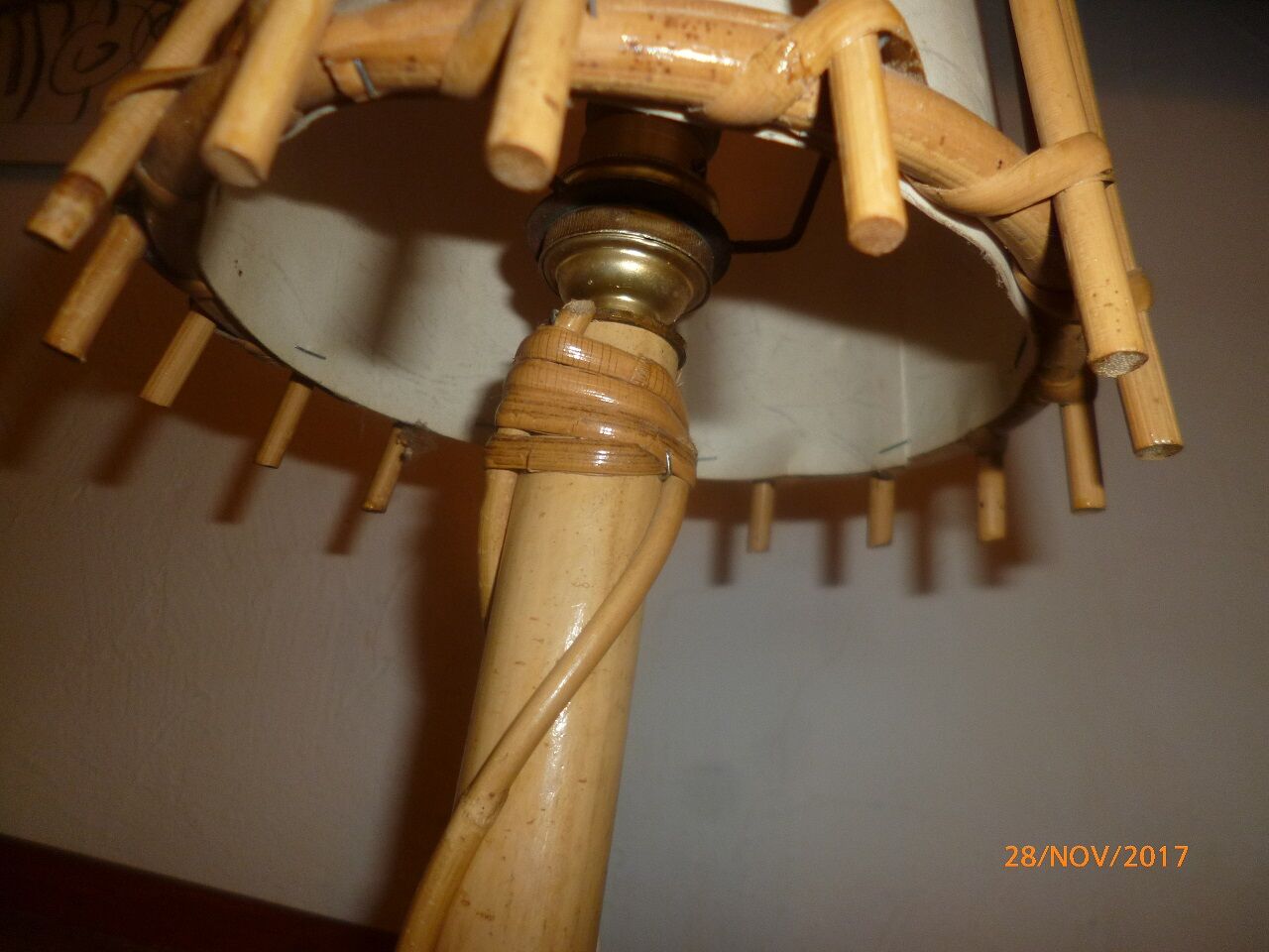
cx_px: 634
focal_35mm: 24
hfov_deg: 71.6
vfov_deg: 56.8
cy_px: 476
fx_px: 880
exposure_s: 1/60
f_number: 2.5
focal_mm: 4.3
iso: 125
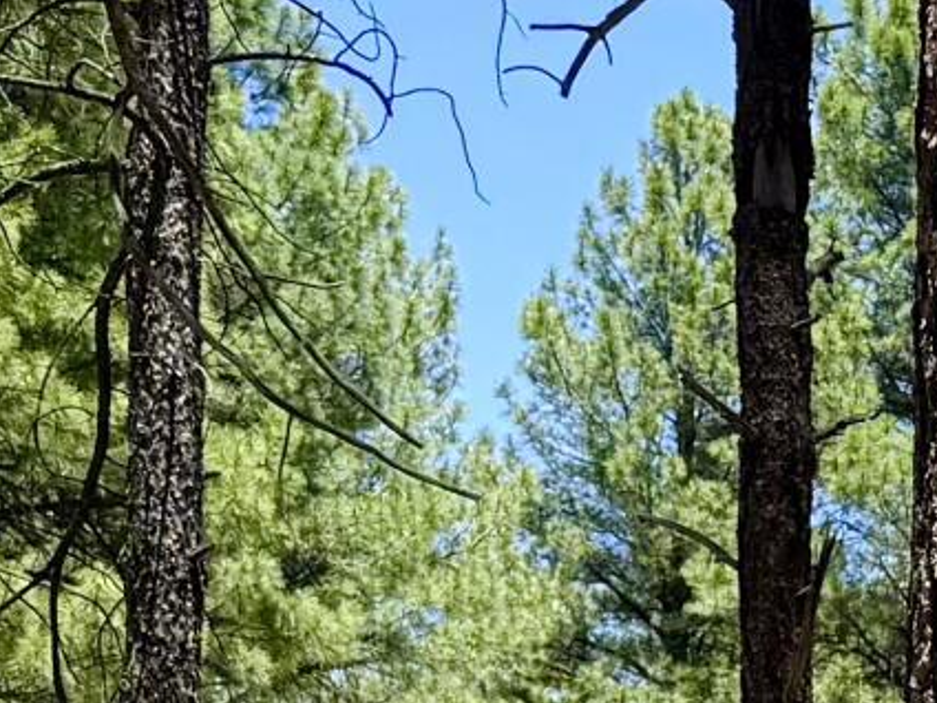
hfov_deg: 10.8
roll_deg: -0.3
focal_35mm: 170
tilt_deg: +5.3
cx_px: 1737
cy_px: 928
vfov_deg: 8.6
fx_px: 4602
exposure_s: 1/1727
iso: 80
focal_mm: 6.76
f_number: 1.78
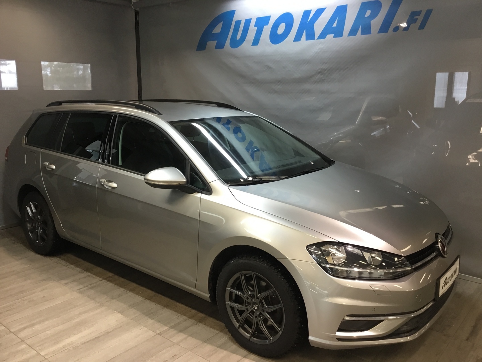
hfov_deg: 58.4
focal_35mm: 31
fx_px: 432
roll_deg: +1.2
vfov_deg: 45.4
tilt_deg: -11.5
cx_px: 241
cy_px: 181
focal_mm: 3.3
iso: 64
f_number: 2.4
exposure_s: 1/33
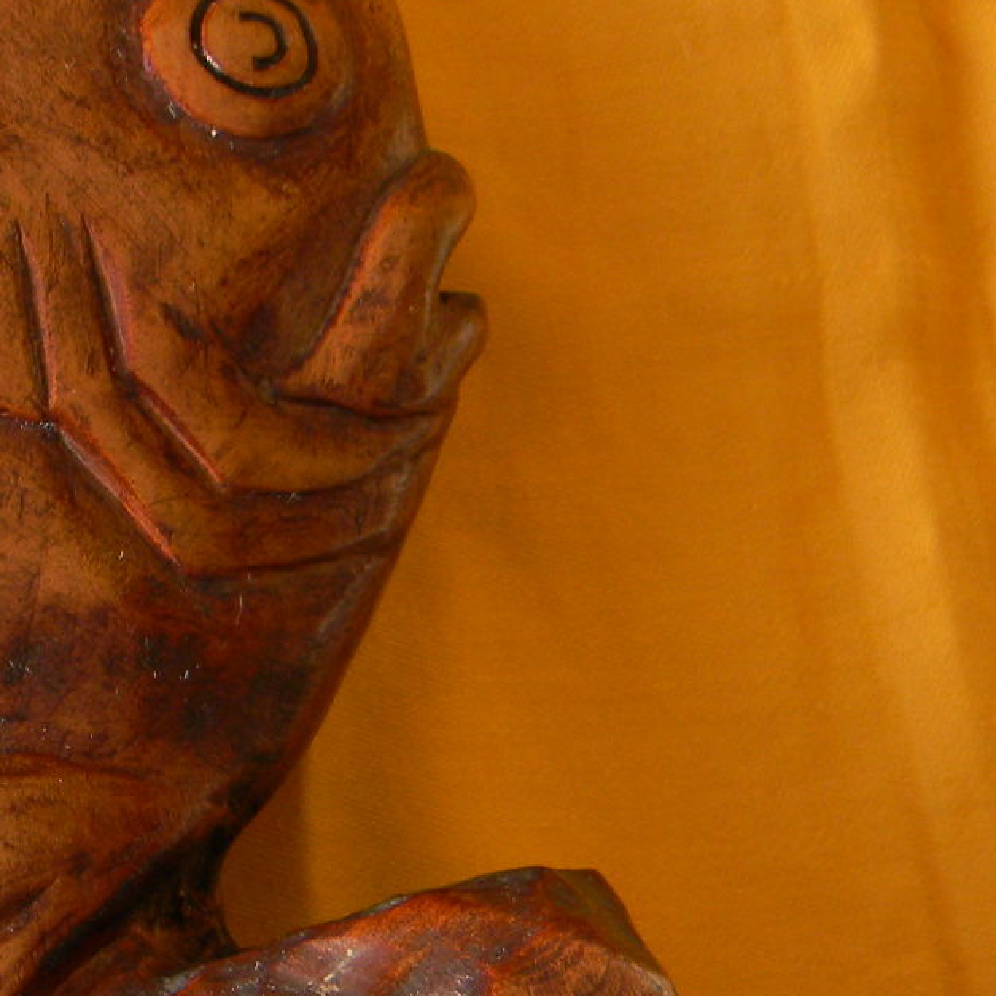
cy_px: 668
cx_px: -369
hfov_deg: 19.4
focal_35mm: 81
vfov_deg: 21.3
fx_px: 2637
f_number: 3.5
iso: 80
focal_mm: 5
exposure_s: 1/94.2
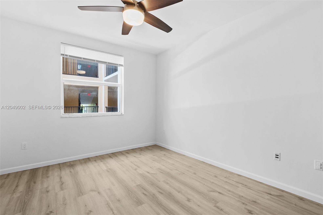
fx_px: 135
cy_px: 108
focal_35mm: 15
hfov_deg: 100.4
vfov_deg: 77.3
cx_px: 162
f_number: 8
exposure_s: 1/15
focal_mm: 10
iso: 1100
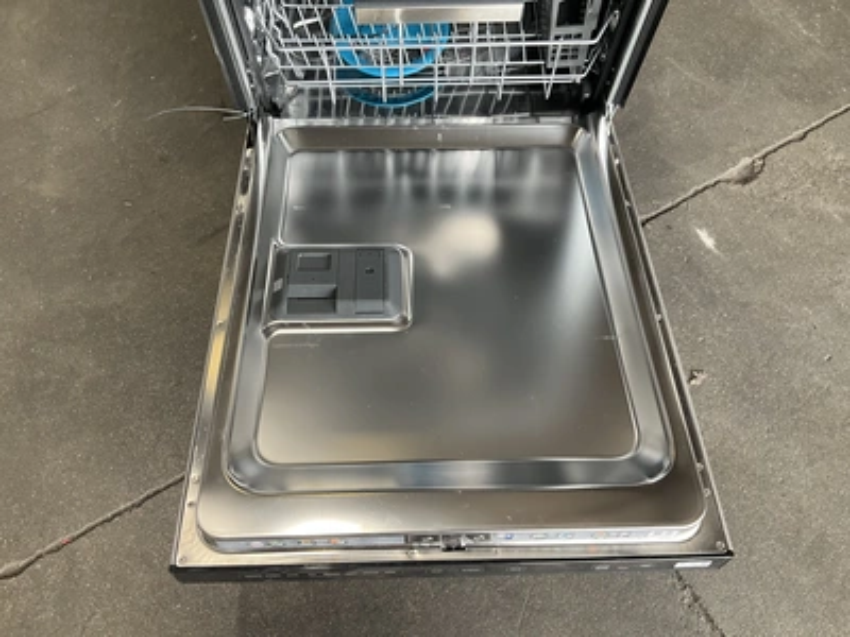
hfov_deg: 61.7
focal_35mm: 29
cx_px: 425
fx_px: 712
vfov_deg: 48.2
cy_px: 318
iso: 64
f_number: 1.8
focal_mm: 3
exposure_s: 1/122
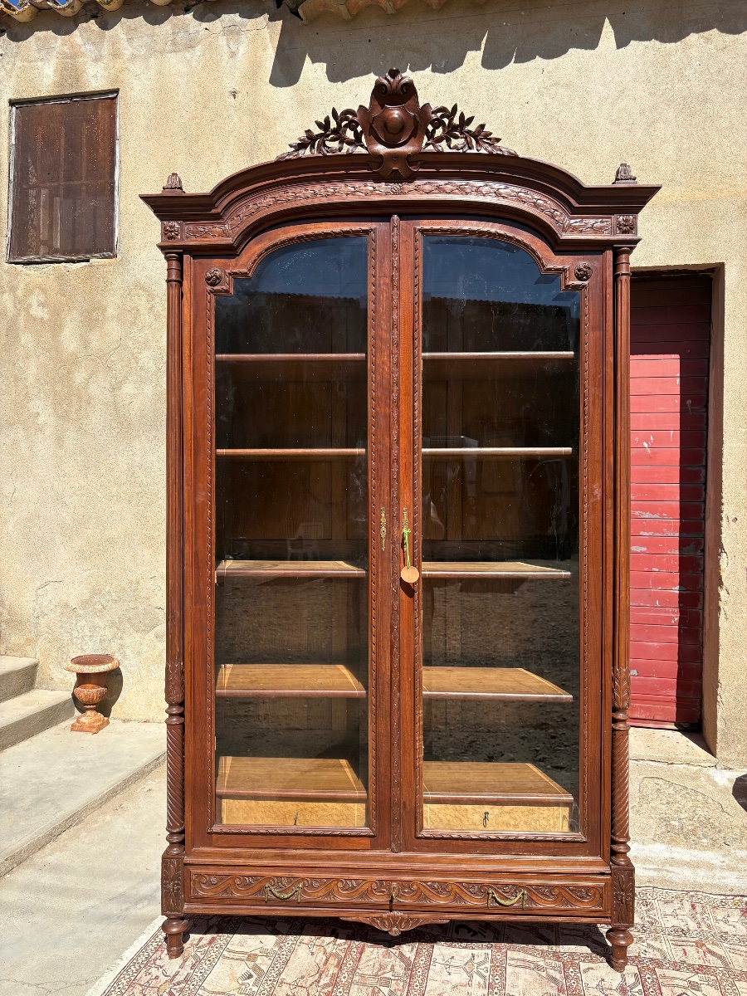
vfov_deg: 67.3
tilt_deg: +0.1
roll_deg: -0.9
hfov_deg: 53.1
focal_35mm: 26
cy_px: 498
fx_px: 748
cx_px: 374
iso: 50
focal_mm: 5.96
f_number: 1.6
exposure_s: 1/2639
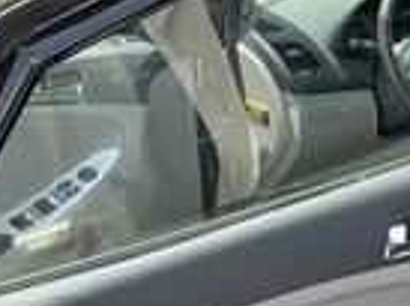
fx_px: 969
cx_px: 461
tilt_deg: -27.4
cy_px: 297
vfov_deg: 17.5
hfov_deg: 22.4
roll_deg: -0.9
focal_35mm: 82
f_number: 1.8
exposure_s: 1/281
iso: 25
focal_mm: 3
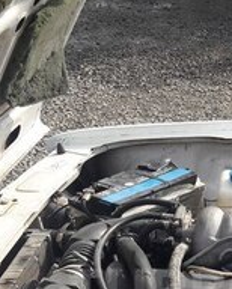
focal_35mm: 94
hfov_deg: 16.1
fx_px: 806
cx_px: 223
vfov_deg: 19.7
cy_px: 291
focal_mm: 3.7
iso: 40
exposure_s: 1/894
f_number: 1.9
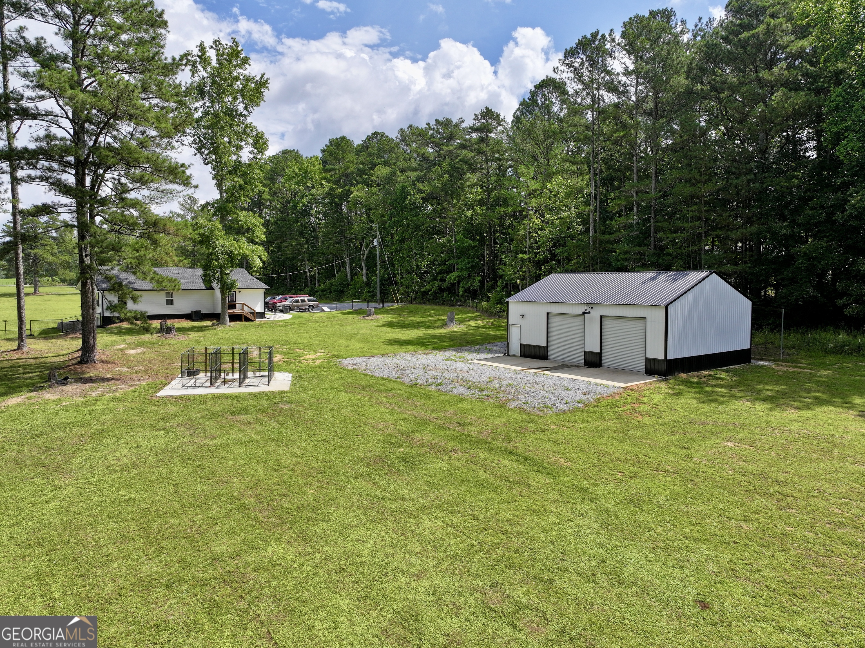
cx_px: 432
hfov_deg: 71.6
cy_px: 324
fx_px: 600
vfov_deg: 56.8
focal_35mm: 24
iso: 130
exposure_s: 1/2500
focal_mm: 12.29
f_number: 2.8
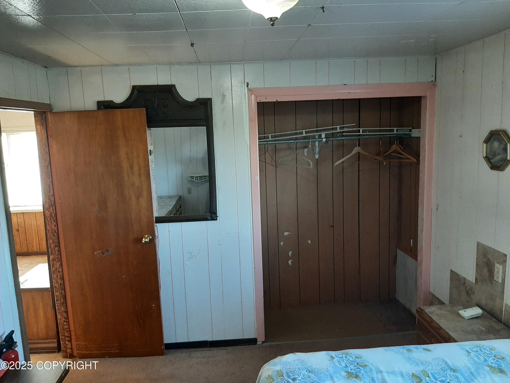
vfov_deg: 53.1
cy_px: 192
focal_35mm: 26
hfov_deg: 67.3
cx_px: 255
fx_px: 383
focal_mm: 3.93
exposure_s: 1/60
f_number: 1.7
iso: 160
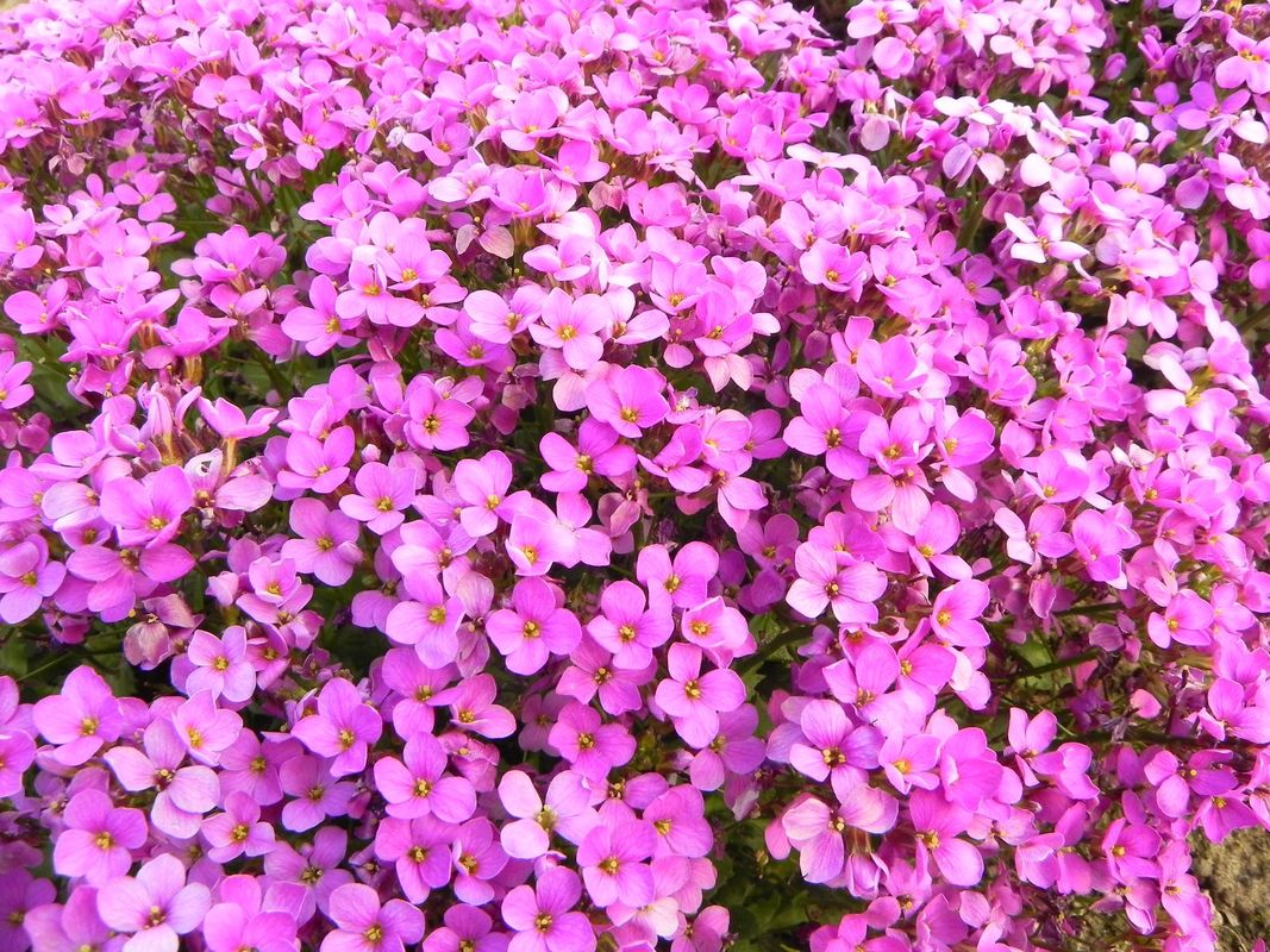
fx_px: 954
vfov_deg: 53.1
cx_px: 635
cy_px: 476
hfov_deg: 67.3
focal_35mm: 26
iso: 200
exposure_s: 1/147
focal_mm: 4.6
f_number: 5
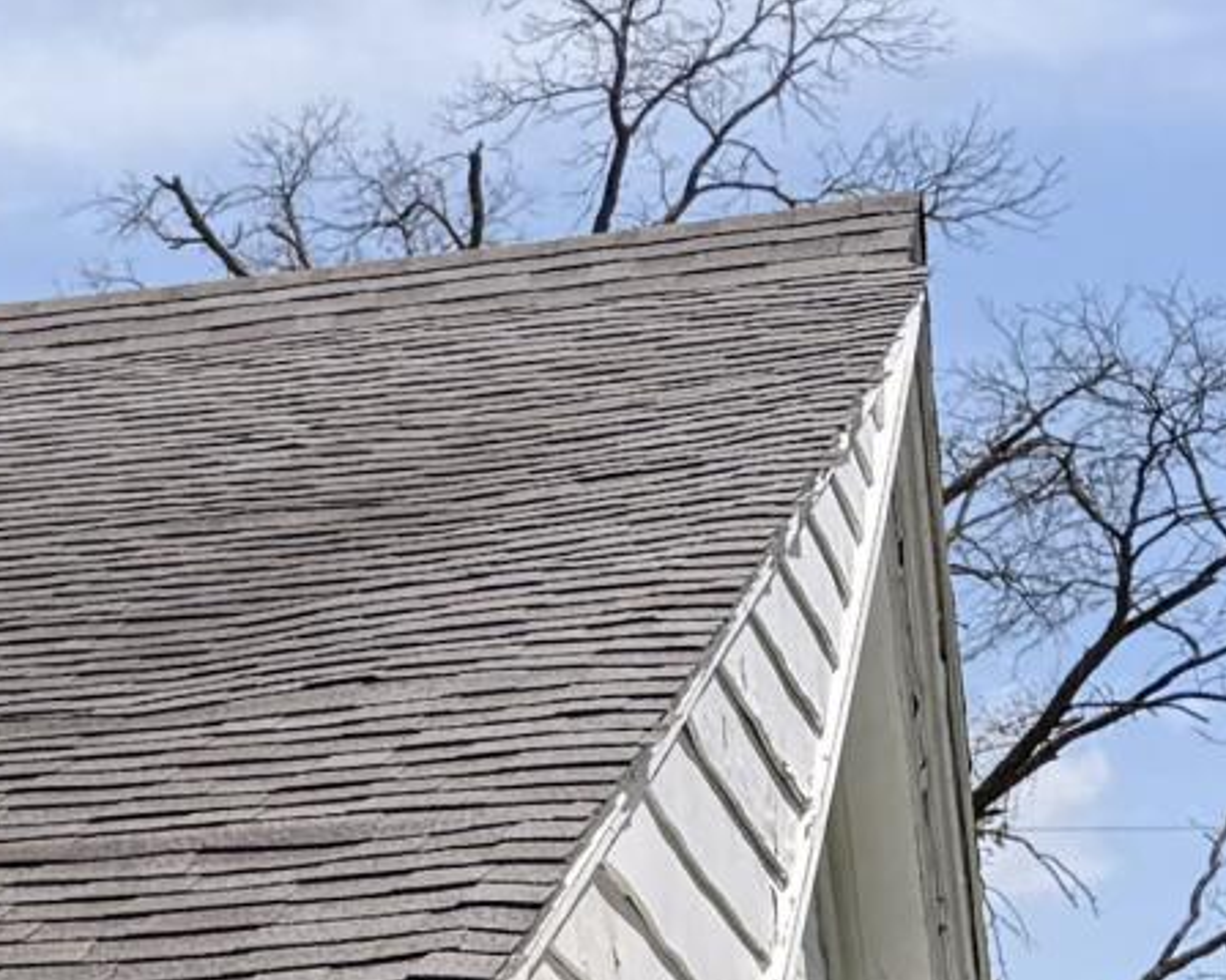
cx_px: -2192
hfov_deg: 9.9
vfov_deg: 9.5
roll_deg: -0.8
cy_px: 1585
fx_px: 5694
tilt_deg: -0.5
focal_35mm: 157
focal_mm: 6.76
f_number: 1.78
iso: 80
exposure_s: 1/4975
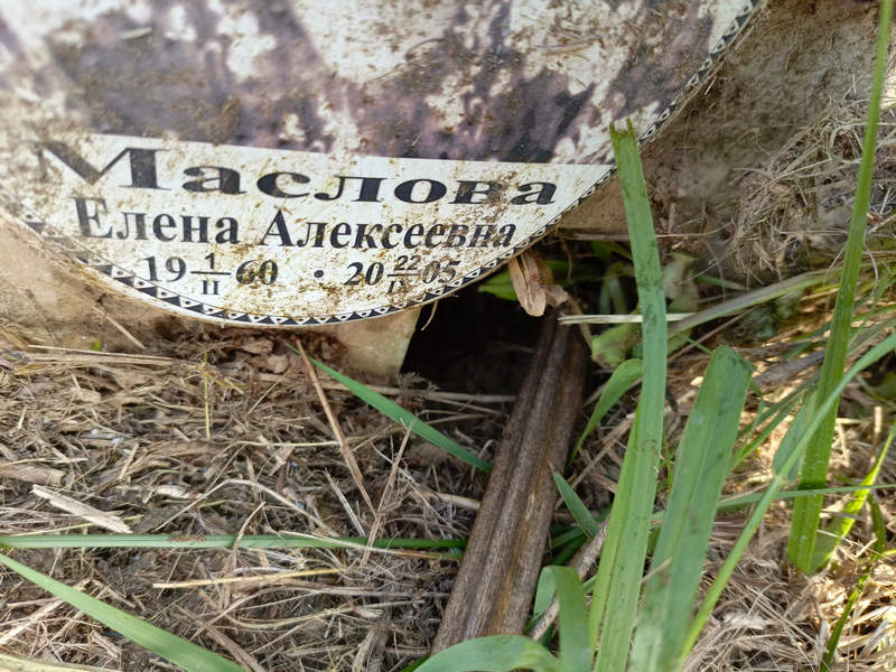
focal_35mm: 25
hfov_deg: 69.4
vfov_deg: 54.9
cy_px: 336
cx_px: 448
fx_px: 647
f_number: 1.69
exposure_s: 1/100
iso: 151
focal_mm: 4.76
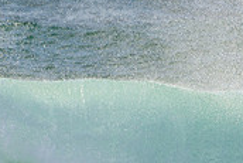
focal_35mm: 2066
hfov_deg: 1.0
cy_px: 210
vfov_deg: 0.7
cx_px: 113
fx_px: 13957
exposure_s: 1/2000
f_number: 5.6
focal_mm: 500
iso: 280
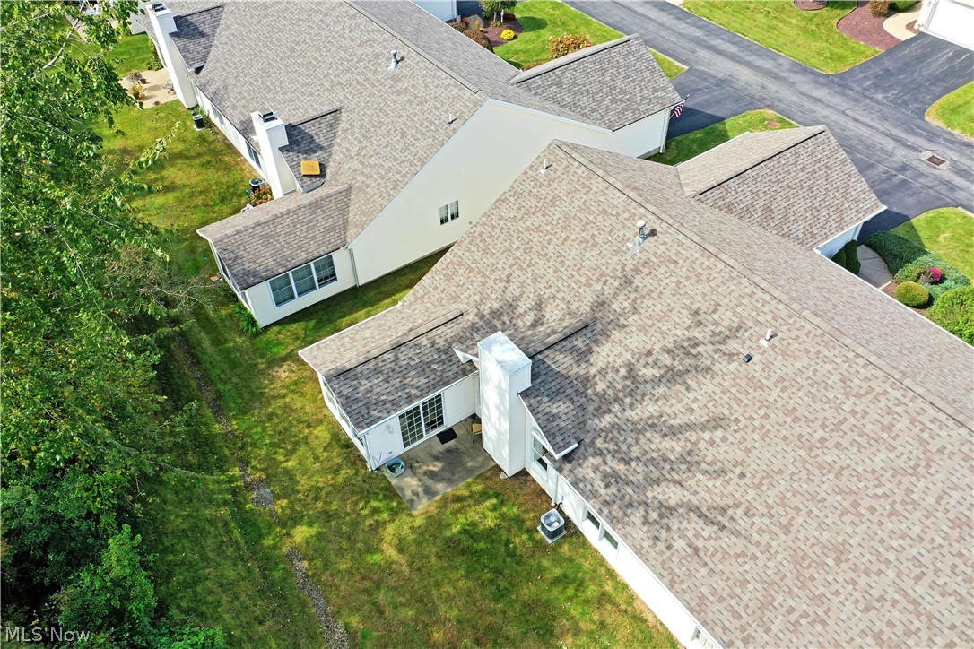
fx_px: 757
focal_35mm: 28
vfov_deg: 46.4
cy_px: 324
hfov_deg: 65.5
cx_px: 487
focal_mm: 10.26
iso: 100
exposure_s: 1/320
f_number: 5.6
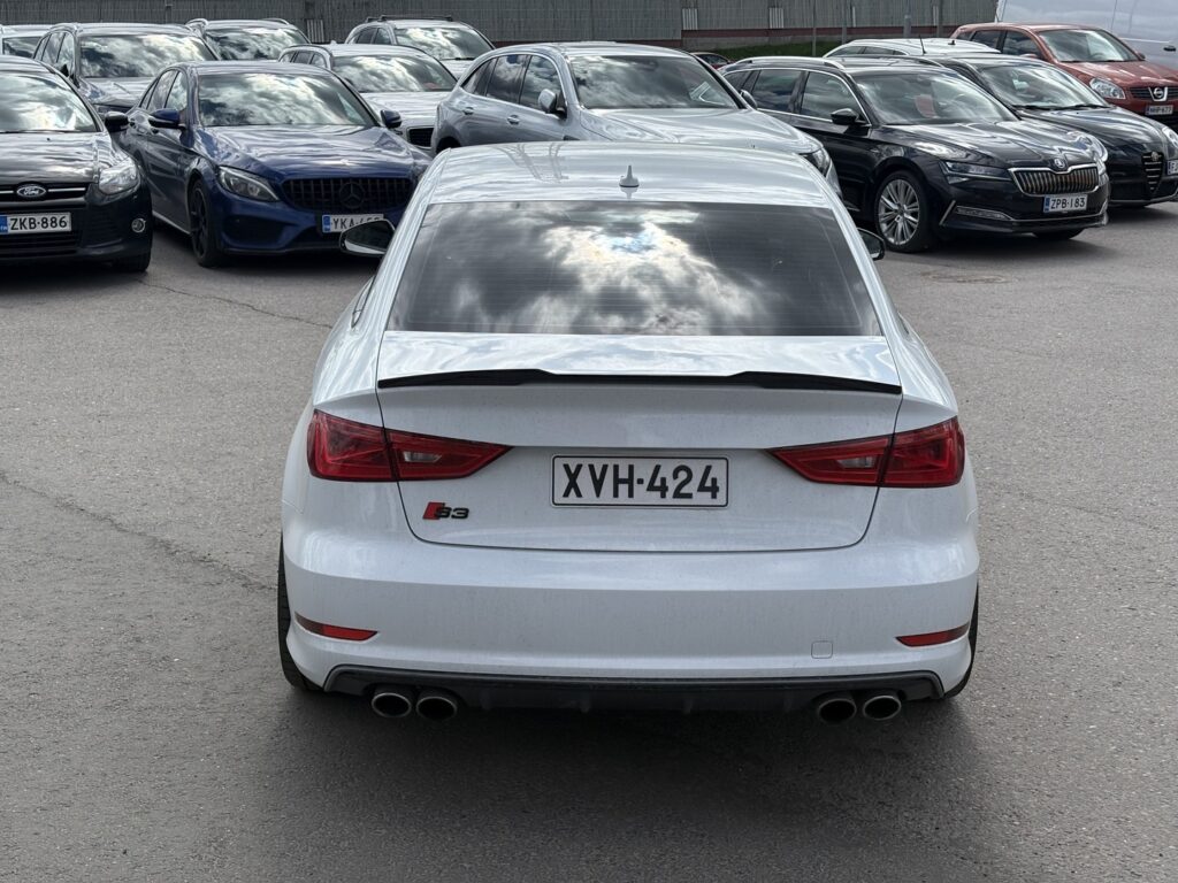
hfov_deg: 36.8
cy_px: 442
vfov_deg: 28.0
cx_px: 589
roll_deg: +0.9
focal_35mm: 52
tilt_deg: -12.1
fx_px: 1770
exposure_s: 1/4065
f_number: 1.6
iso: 32
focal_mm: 5.96
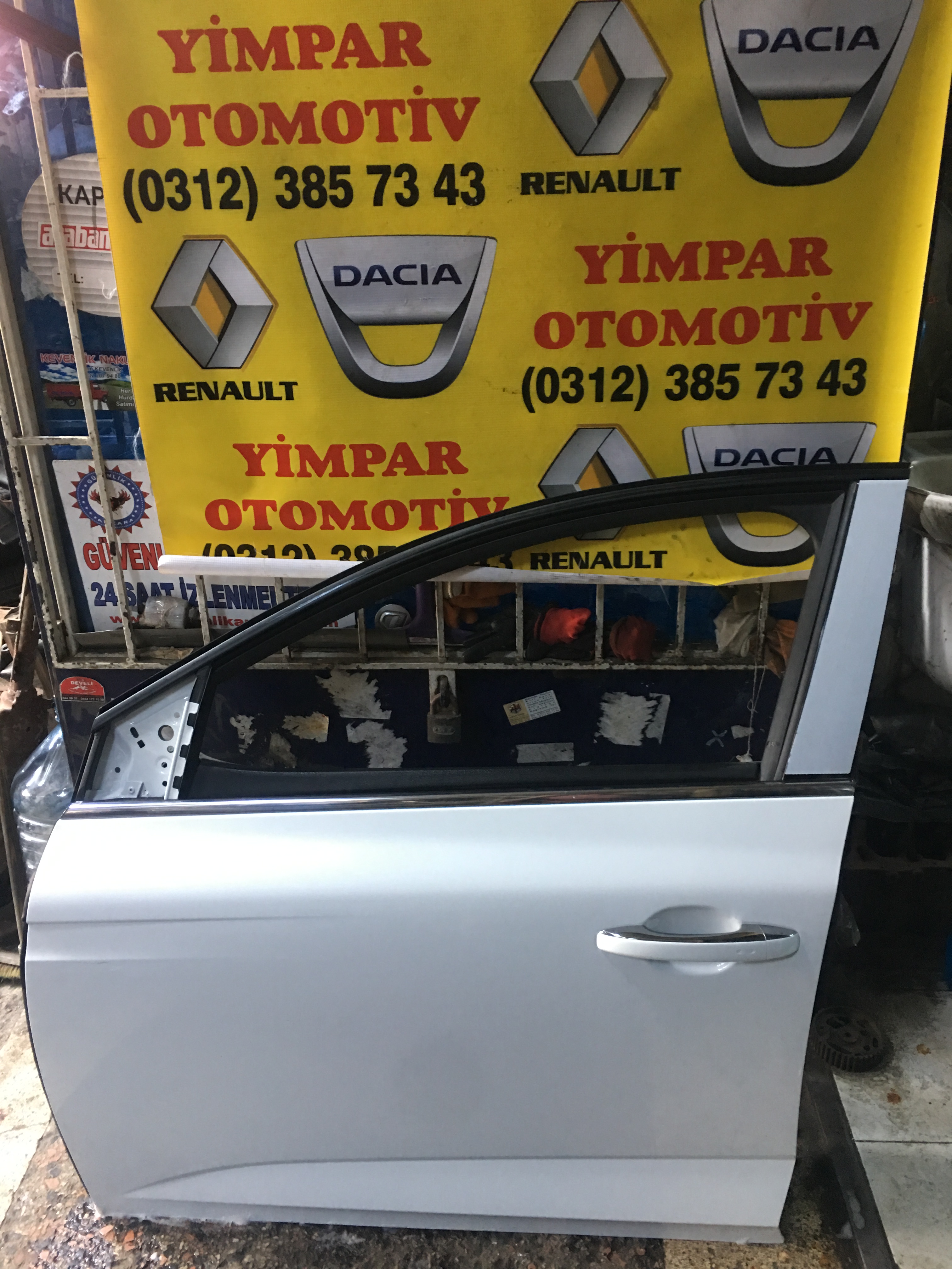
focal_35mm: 29
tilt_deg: -23.2
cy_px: 634
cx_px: 476
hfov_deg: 48.2
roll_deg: +1.9
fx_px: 1063
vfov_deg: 61.7
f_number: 2.2
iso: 100
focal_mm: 4.15
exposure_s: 1/8
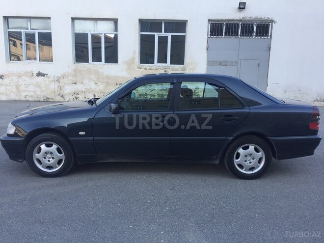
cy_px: 122
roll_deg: -2.0
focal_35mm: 29
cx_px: 162
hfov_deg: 61.7
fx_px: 271
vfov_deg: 48.2
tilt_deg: -8.2
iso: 32
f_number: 2.2
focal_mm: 4.15
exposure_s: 1/327
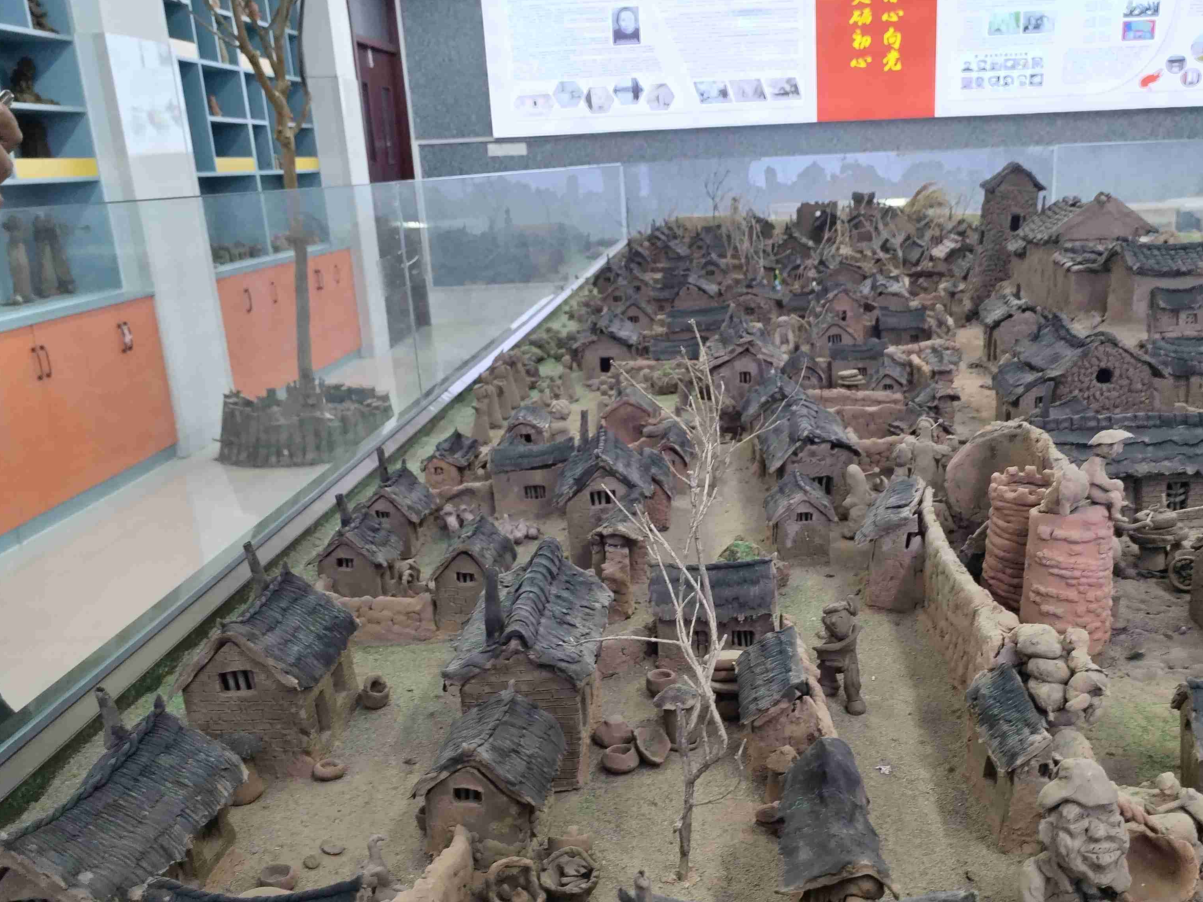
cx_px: 690
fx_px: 1182
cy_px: 569
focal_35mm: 34
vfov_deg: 41.5
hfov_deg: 53.8
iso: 178
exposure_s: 1/33.3
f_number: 1.8
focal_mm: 4.75
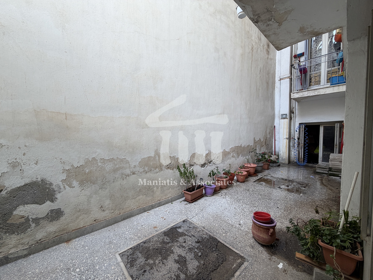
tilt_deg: -2.9
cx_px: 186
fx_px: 151
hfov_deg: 102.1
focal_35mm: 14
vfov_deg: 85.7
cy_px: 140
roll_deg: -0.1
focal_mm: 2.22
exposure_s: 1/121
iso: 50
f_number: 2.2
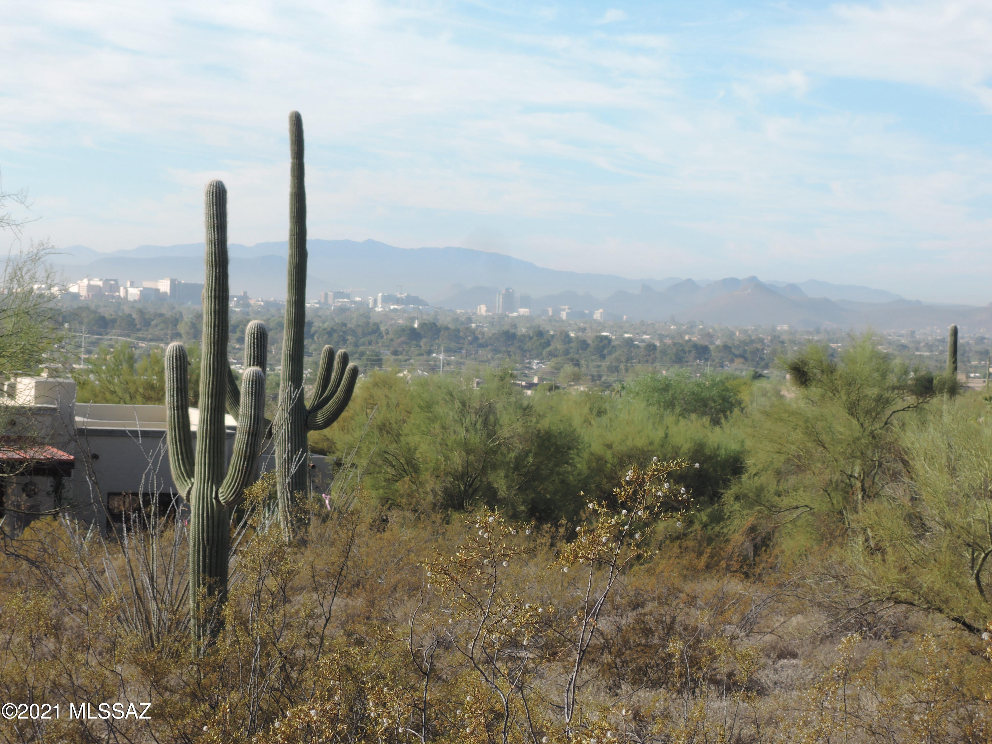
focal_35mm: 120
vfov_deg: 12.3
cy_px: 372
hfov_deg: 16.4
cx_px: 496
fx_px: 3439
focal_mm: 25.5
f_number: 7.1
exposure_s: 1/125
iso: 90
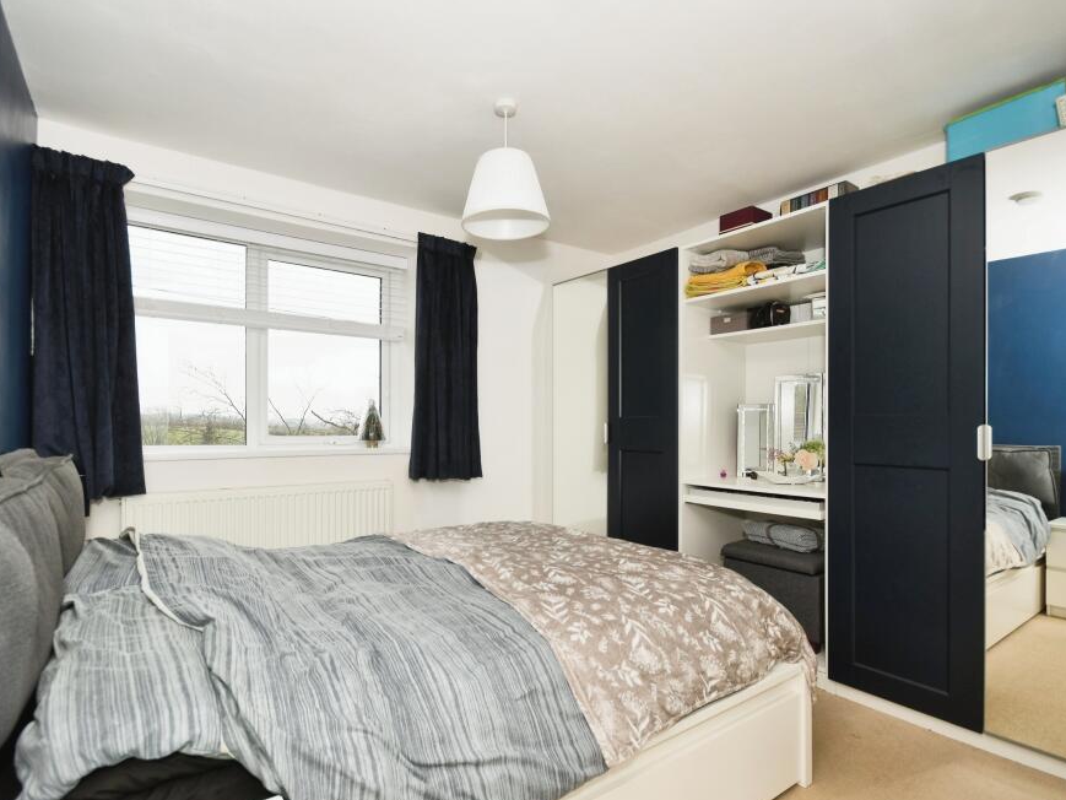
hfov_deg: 91.0
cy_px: 413
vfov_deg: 74.7
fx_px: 524
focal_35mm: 17
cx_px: 521
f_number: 8
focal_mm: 10
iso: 400
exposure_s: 1/250
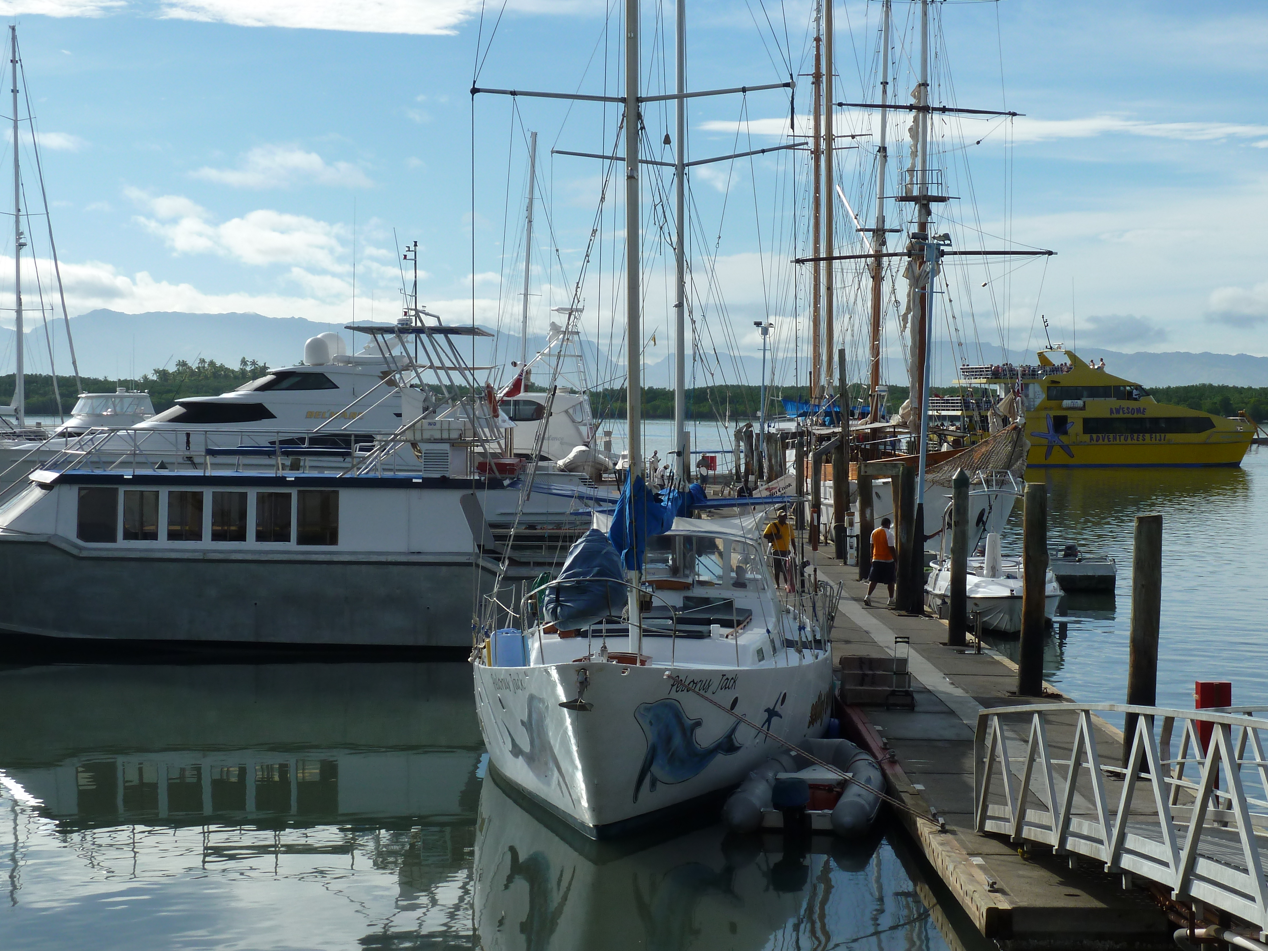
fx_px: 2234
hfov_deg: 31.7
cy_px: 442
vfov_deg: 24.0
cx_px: 700
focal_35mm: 61
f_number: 5.6
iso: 80
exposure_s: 1/640
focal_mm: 9.1
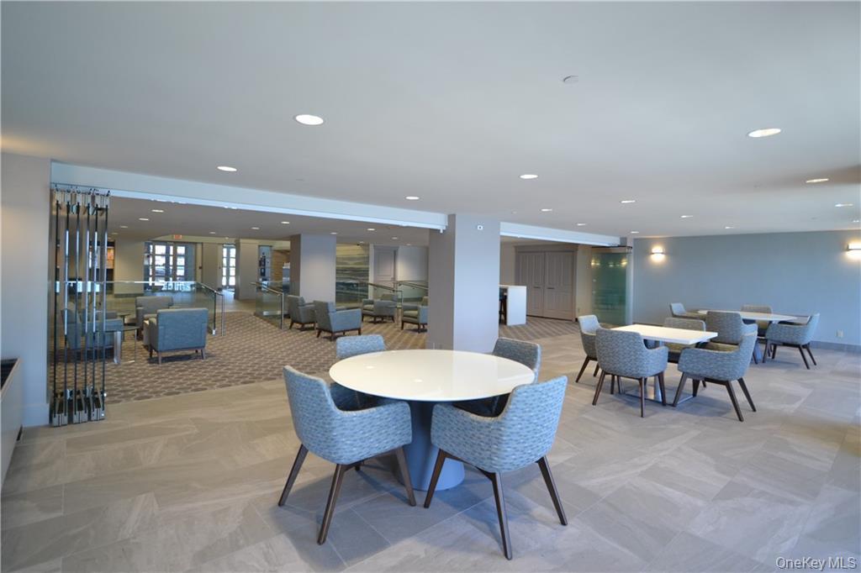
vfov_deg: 72.0
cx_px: 430
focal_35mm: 16
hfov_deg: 95.0
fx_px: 394
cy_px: 286
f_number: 4
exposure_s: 1/60
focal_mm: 11
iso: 400
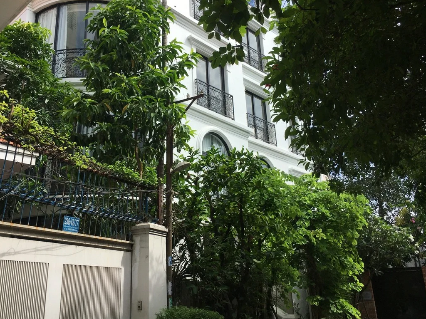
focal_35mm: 34
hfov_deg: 53.7
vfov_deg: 41.7
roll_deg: +0.6
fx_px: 418
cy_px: 137
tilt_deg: +22.2
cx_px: 179
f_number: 2.2
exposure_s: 1/1099
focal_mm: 4.15
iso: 25
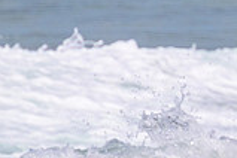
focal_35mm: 3986
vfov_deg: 0.3
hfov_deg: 0.5
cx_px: 378
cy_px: 144
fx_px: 26239
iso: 800
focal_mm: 800
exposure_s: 1/2000
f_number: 11
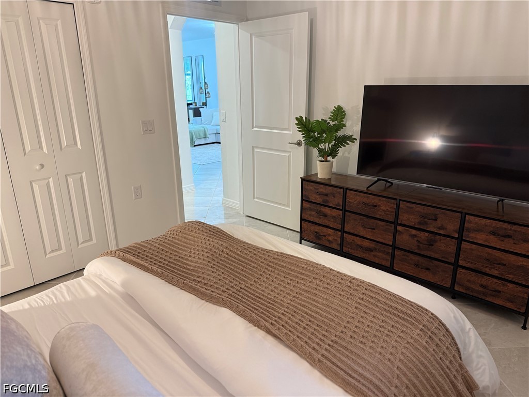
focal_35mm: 24
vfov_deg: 56.8
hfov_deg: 71.6
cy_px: 198
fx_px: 367
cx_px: 264
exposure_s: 1/60
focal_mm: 6.76
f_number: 1.78
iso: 320
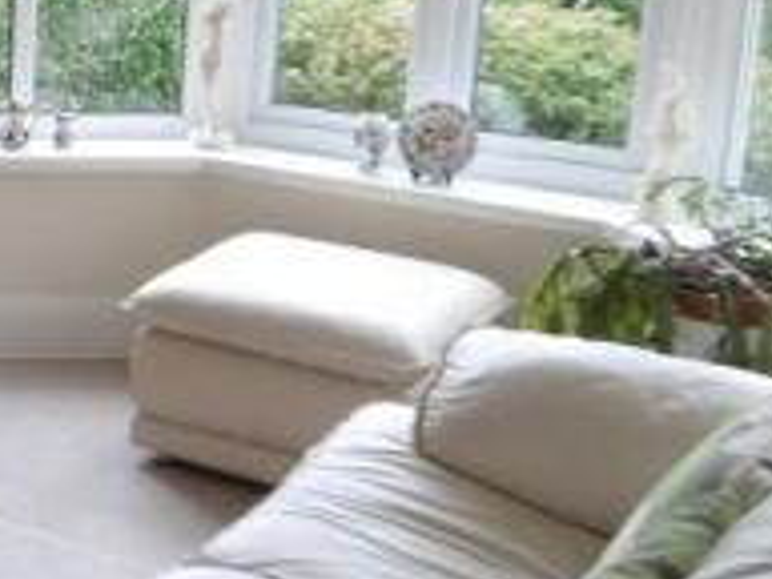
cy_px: 115
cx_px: -279
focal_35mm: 73
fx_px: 1628
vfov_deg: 19.9
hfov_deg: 23.1
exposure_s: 1/60
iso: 160
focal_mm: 4.3
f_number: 3.1
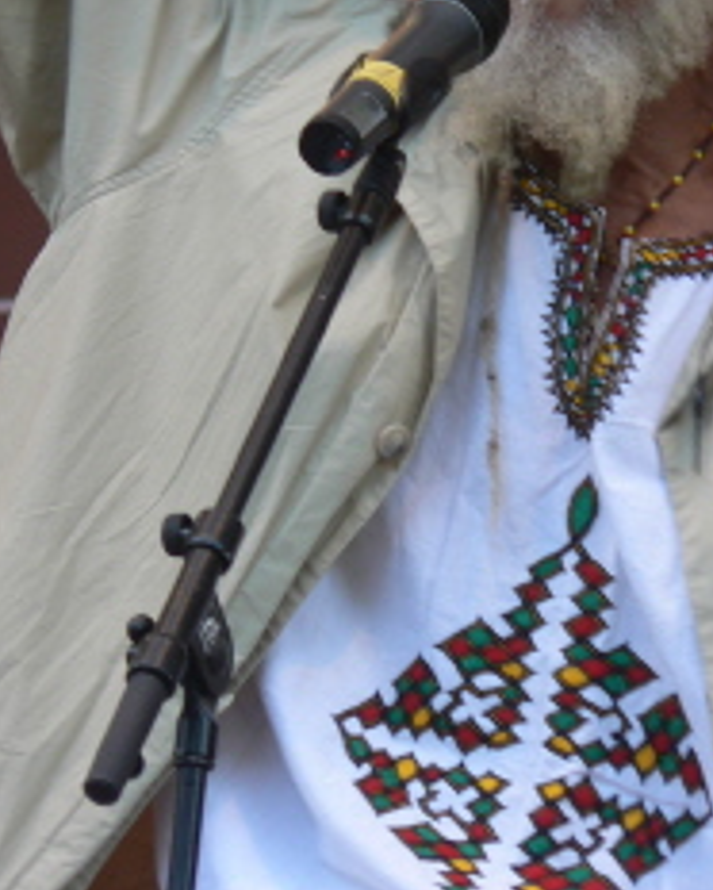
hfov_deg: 3.3
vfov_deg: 4.1
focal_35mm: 474
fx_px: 12487
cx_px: 514
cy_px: 270
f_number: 3.3
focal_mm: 42.6
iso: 64
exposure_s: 1/30
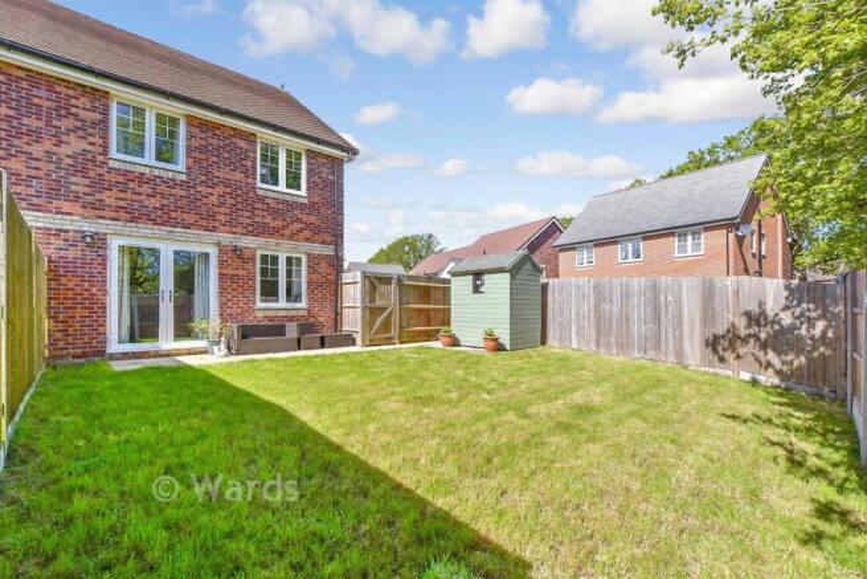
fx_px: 361
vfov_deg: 77.4
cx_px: 434
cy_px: 290
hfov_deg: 100.4
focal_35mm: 15
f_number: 8
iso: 160
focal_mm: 10
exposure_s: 1/320
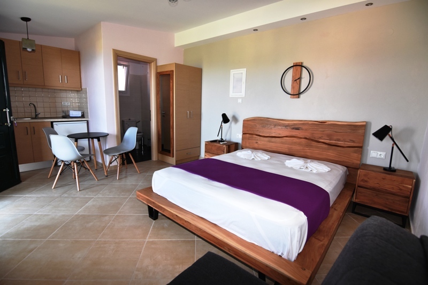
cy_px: 142
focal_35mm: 16
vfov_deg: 72.0
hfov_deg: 95.0
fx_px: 196
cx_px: 214
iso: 450
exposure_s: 1/60
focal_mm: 11
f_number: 4
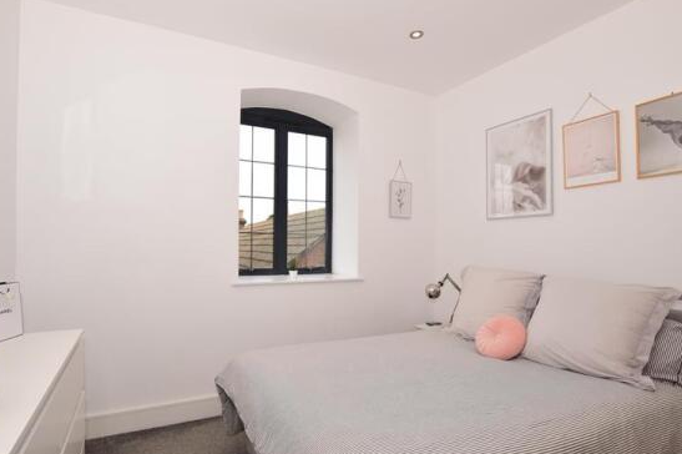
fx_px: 341
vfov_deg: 67.2
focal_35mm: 18
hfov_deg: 89.9
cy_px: 246
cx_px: 314
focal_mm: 10
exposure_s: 1/60
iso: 400
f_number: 7.1
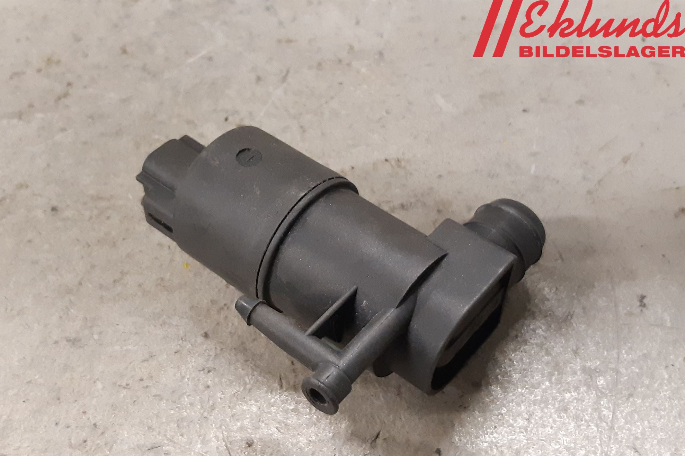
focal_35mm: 28
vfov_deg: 46.2
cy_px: 264
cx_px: 331
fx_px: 533
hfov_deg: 65.5
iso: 320
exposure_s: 1/50
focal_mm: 3.93
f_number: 1.7
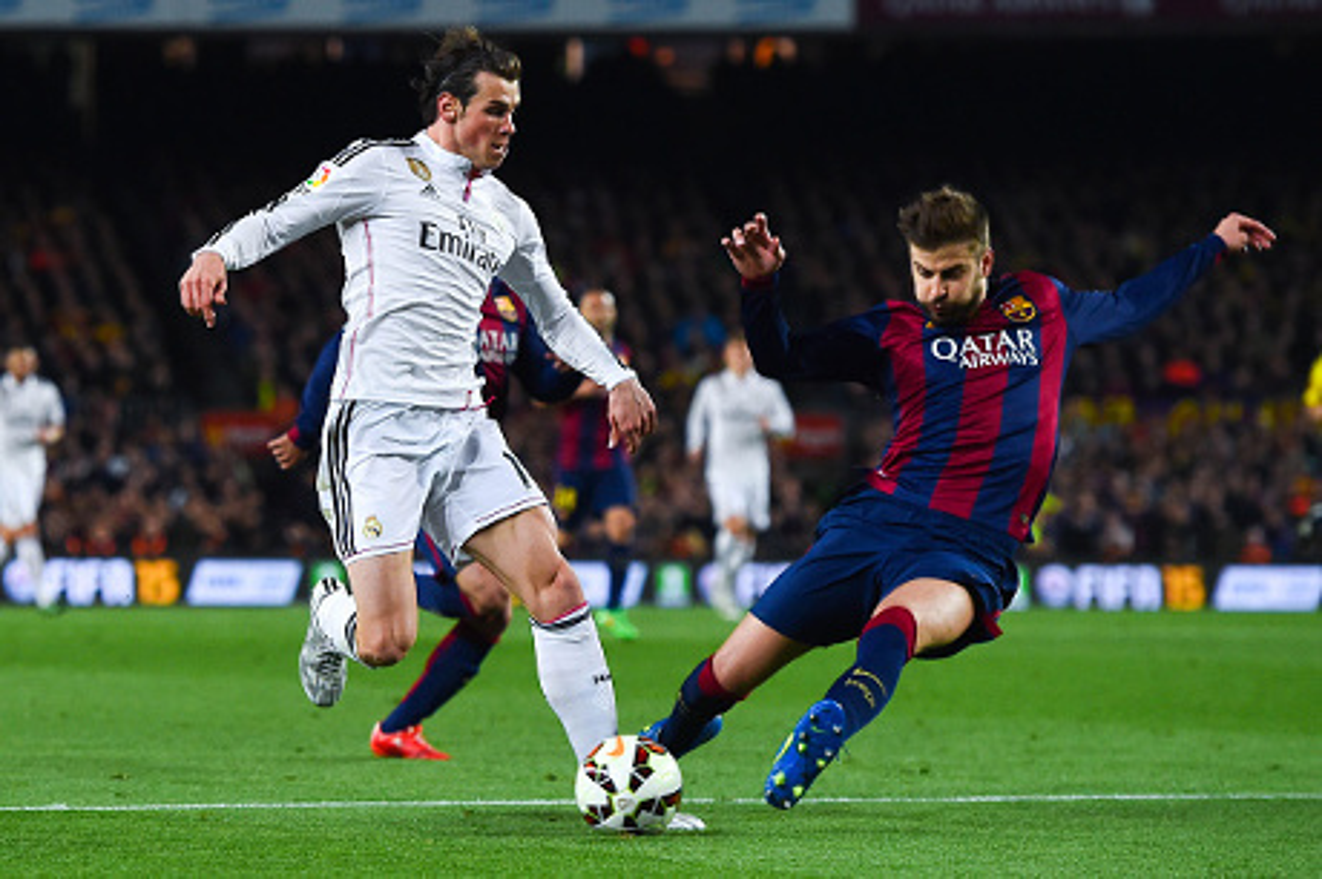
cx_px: 661
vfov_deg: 9.1
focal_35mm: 150
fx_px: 5504
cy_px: 440
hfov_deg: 13.7
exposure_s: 1/1600
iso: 2500
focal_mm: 150
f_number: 3.5
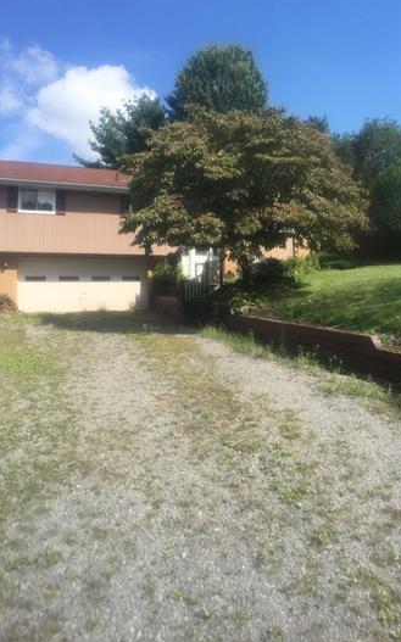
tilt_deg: +0.6
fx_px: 613
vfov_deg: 55.2
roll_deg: -0.4
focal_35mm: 35
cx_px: 254
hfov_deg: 36.0
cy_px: 280
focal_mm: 4.15
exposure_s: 1/986
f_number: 2.2
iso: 25
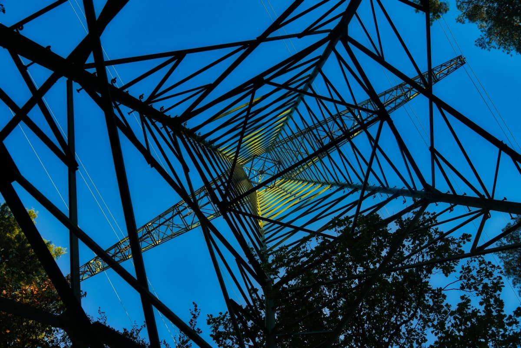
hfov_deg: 54.4
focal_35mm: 35
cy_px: 174
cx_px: 260
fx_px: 506
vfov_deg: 37.9
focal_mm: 35
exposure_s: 1/200
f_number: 7.1
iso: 320
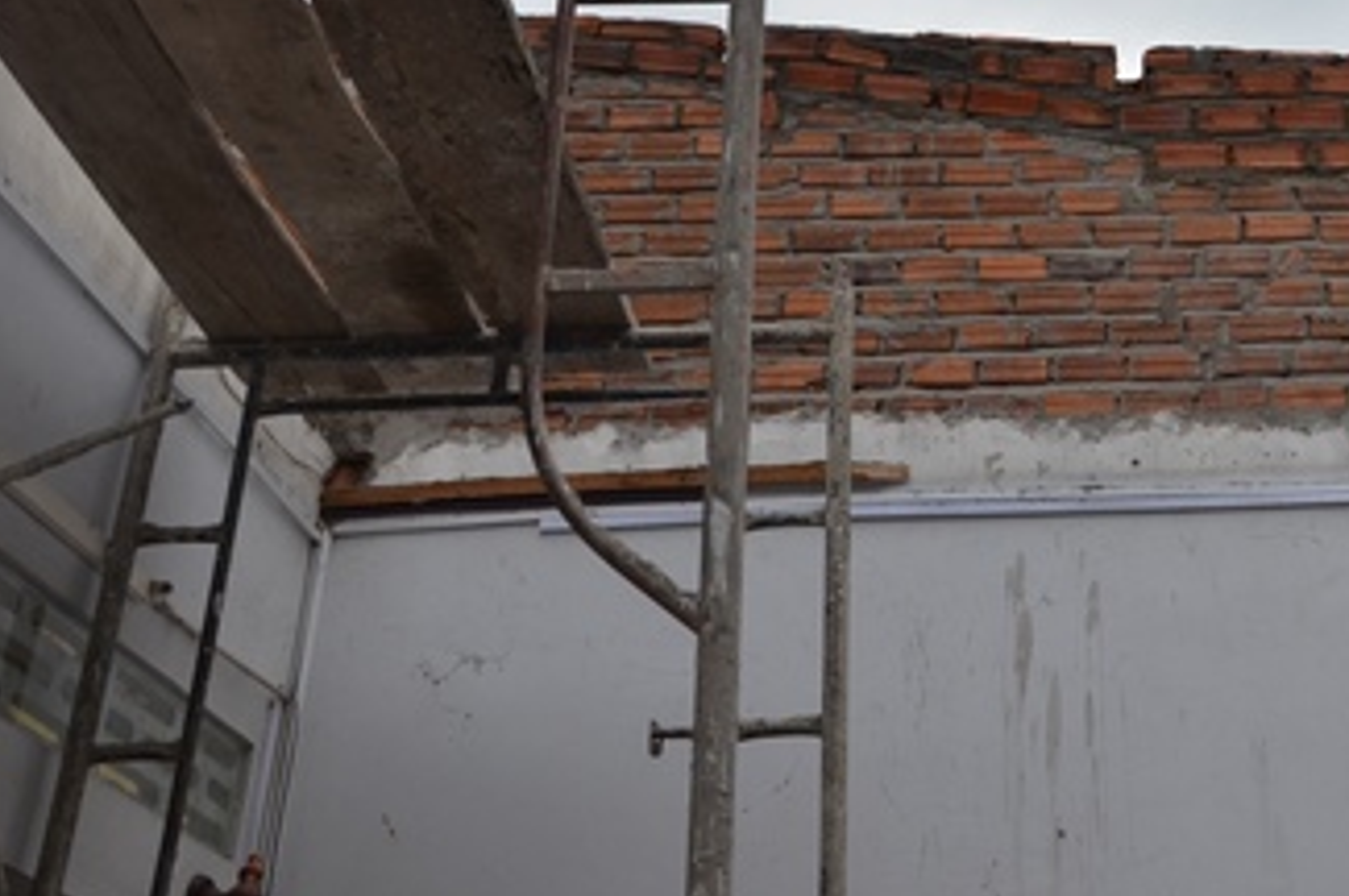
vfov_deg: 24.5
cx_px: 1332
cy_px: 147
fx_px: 2021
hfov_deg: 33.9
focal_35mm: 54
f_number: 6.3
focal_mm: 18
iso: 250
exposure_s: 1/160
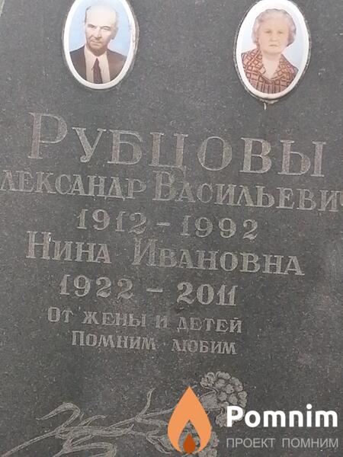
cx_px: 172
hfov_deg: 12.3
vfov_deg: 16.4
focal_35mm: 120
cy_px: 228
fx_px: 1585
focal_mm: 4.75
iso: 80
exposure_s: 1/50
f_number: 1.8
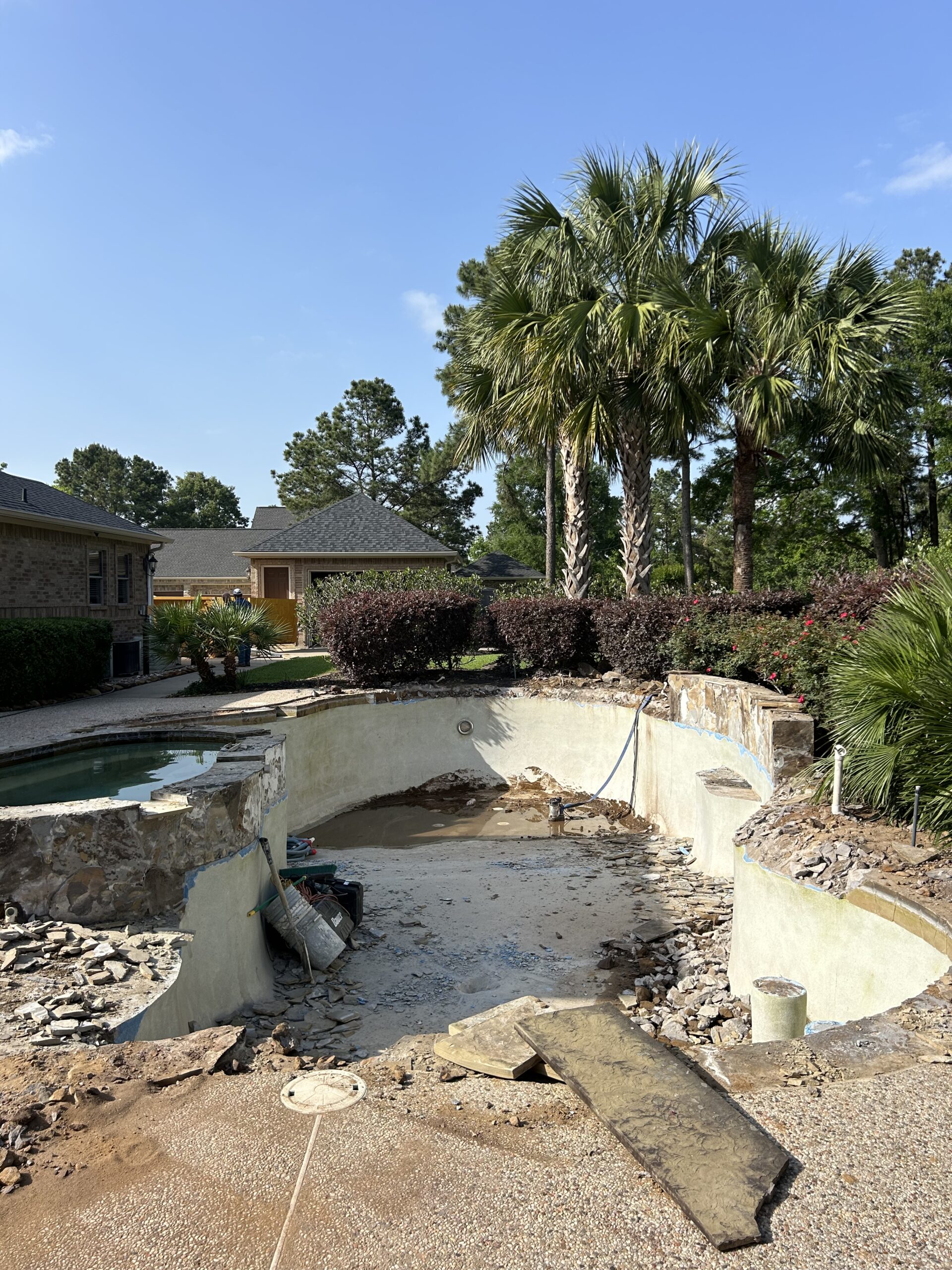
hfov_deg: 53.1
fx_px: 953
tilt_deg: -1.8
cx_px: 476
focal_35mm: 26
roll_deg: +0.0
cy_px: 635
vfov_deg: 67.3
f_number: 1.5
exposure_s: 1/3571
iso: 50
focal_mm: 5.7
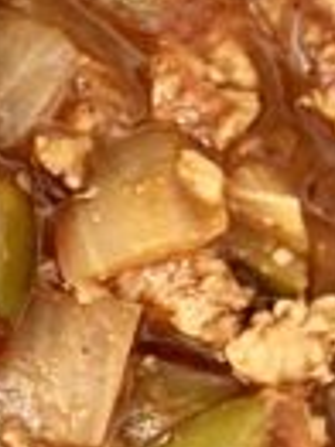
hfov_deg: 3.8
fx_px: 4860
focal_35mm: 376
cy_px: 740
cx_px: -899
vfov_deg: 5.2
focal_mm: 6.76
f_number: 1.78
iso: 640
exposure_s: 1/20
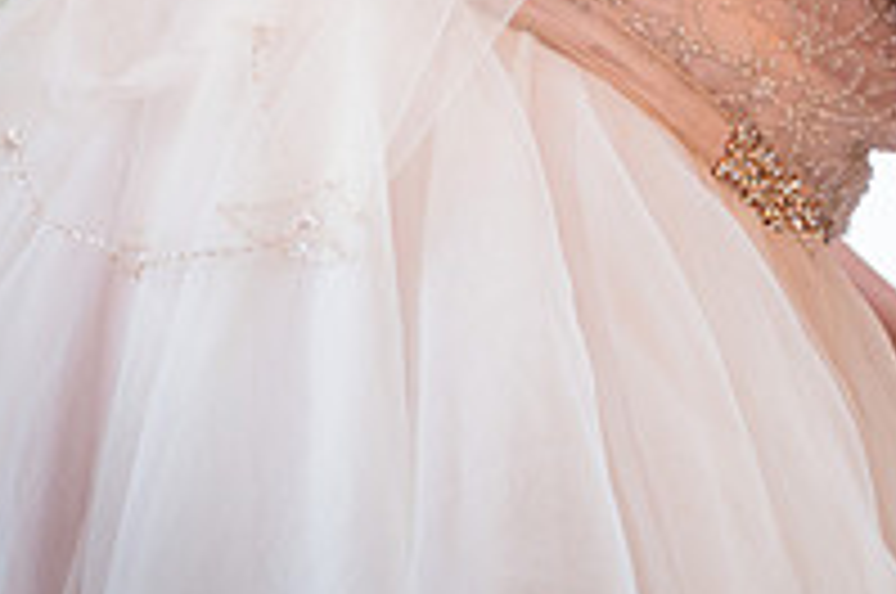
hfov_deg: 3.5
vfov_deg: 2.3
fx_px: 14487
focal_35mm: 583
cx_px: 1162
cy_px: -68
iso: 1100
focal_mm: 200
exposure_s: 1/90
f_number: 2.8
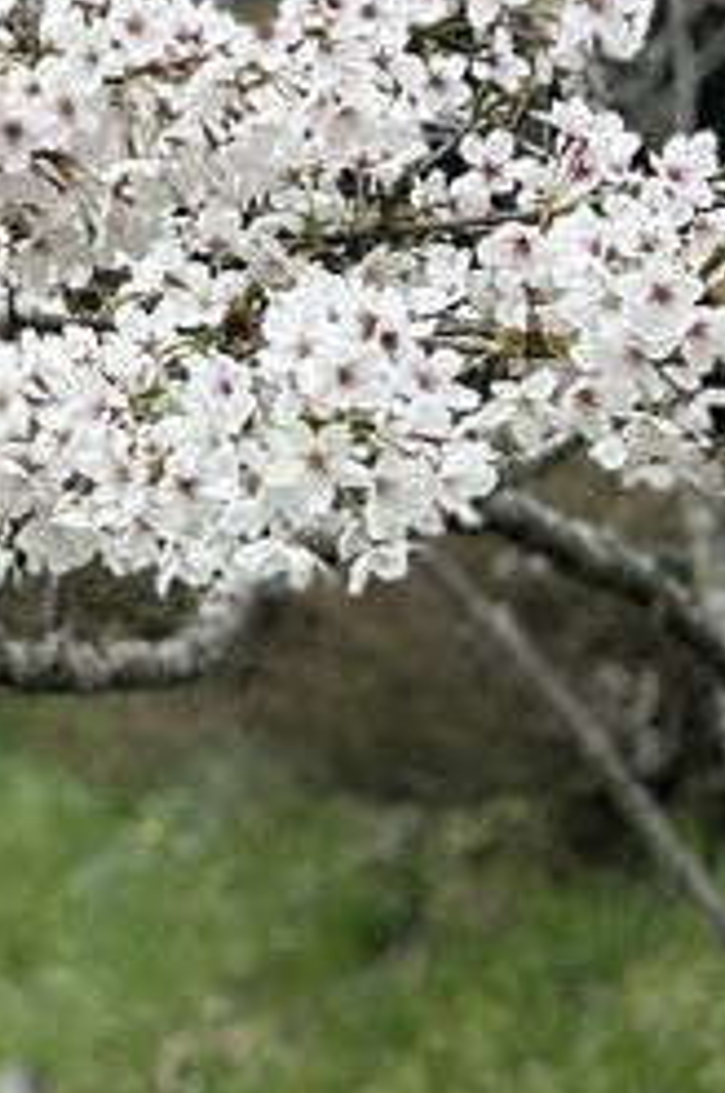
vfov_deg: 12.2
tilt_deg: +10.7
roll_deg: -2.6
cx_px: -758
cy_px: -166
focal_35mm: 165
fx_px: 4998
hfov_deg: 7.9
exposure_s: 1/3472
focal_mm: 6.86
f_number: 1.78
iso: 100
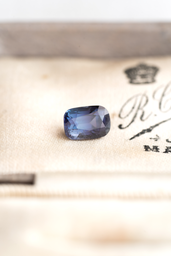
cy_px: 128
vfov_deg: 22.6
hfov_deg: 15.2
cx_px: 86
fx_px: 641
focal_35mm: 90
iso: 100
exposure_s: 1/5
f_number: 6.3
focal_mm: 90
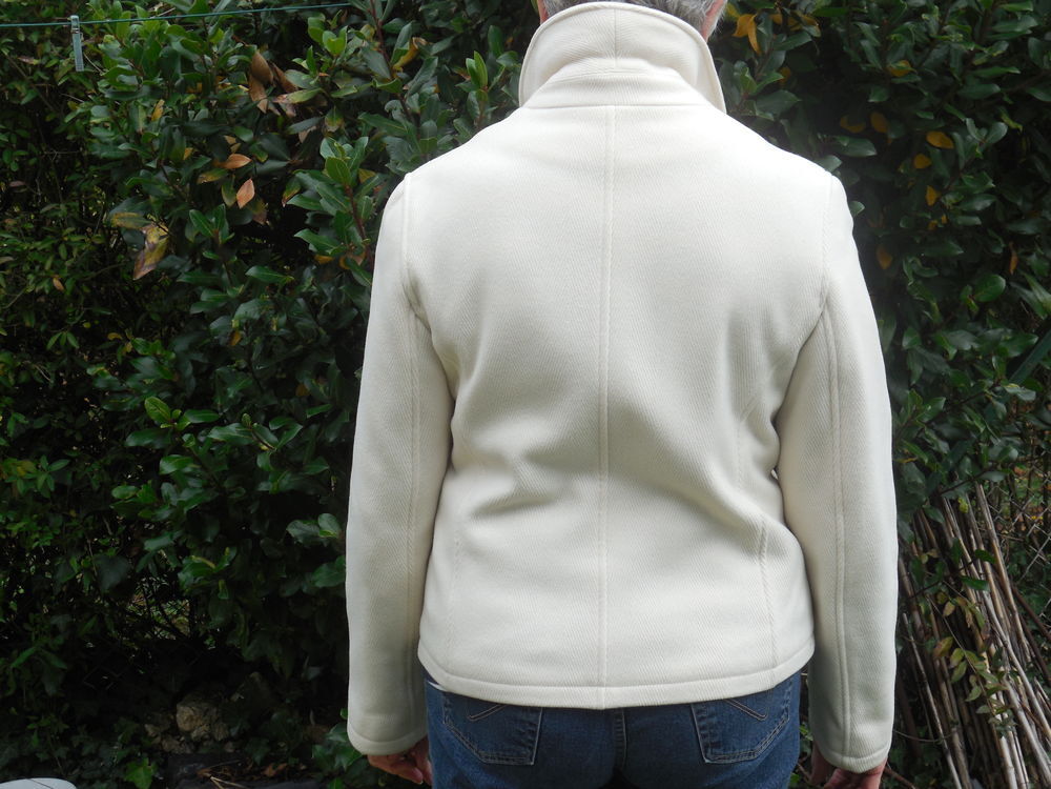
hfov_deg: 34.3
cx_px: 526
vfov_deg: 26.1
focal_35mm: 56
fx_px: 1700
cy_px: 394
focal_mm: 10
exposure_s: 1/200
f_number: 5.2
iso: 125
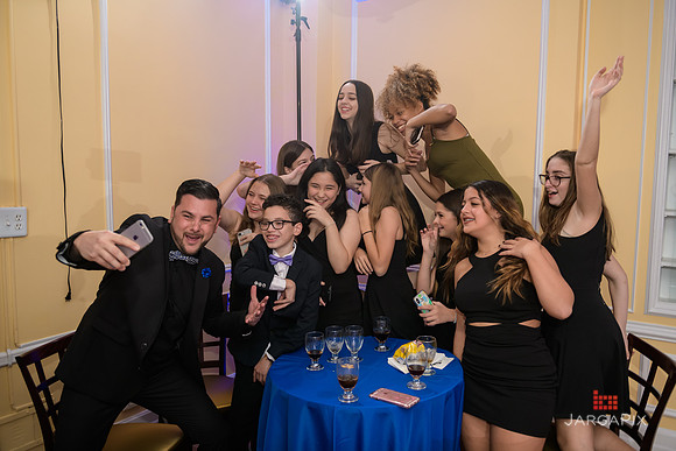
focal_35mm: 29
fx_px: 545
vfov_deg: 45.0
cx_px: 338
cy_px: 226
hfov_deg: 63.6
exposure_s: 1/125
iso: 800
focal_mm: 29
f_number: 3.2
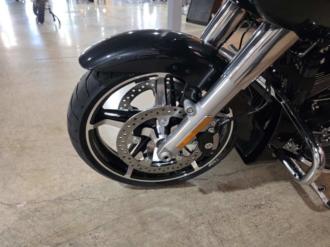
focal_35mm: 23
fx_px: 219
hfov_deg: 73.9
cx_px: 165
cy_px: 124
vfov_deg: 58.9
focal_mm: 6.3
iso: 640
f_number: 1.7
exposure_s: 1/120
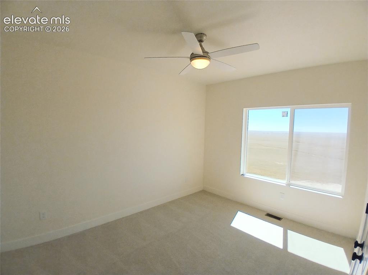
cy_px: 138
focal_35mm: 17
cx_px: 184
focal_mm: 1.4
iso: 50
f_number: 2.2
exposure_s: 1/455
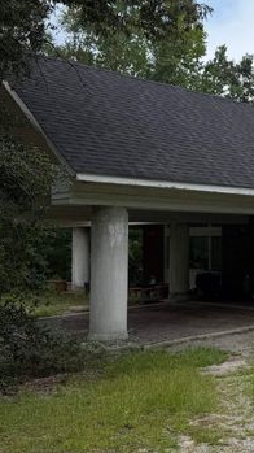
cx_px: 318
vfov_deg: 41.3
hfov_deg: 21.9
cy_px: 214
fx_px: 599
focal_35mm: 50
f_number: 1.78
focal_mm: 6.76
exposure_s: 1/4167
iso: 80
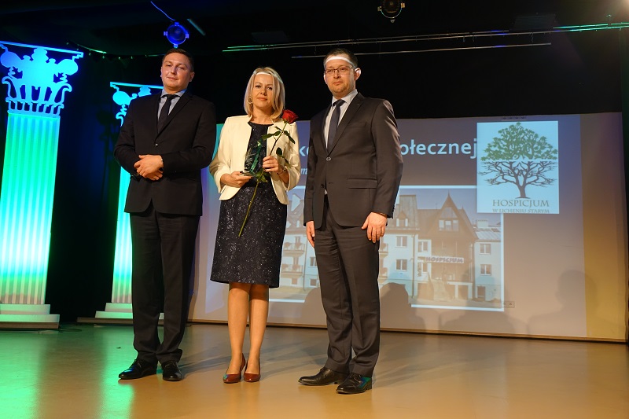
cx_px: 314
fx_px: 594
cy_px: 210
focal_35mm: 34
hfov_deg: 55.8
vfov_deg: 38.9
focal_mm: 12.56
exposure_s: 1/40
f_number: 2.8
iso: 500
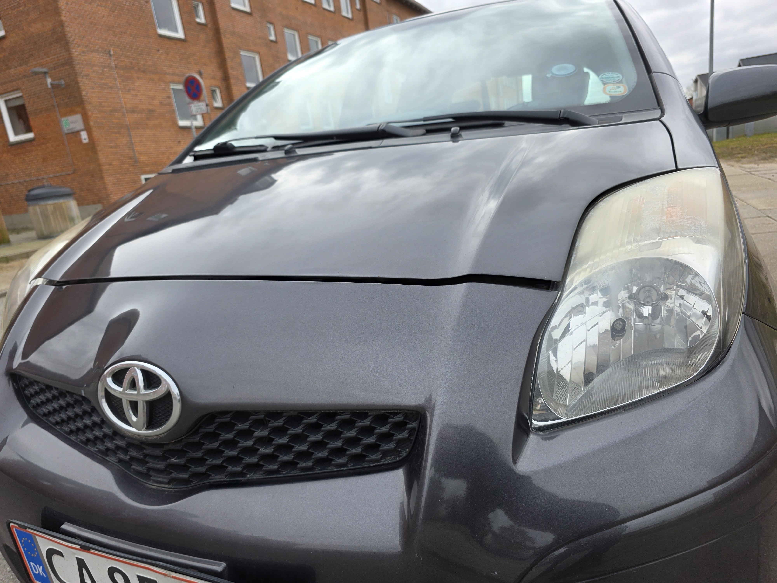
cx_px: 388
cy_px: 292
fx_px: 516
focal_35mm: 23
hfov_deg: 73.9
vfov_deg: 58.9
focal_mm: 6.3
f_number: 1.7
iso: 32
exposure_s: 1/359
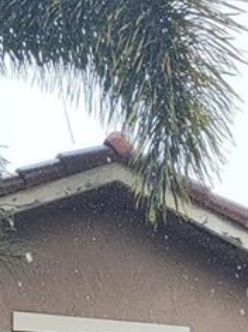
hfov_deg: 10.9
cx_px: -59
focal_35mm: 133
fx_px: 1272
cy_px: 689
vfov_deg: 12.7
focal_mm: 4.25
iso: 50
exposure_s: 1/986
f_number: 1.8
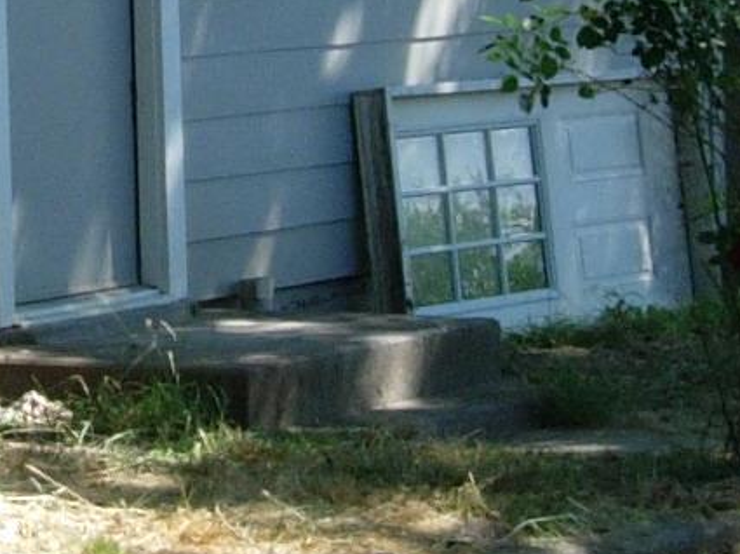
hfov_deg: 8.5
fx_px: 4955
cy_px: 70
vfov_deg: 6.4
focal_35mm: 232
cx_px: -71
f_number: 2.8
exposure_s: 1/575
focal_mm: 7.8
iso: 64
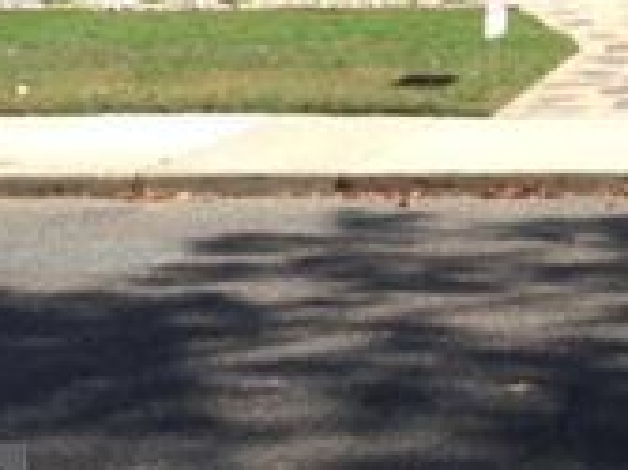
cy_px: -186
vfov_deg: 14.2
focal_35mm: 99
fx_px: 1795
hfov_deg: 18.8
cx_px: 737
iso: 50
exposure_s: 1/1153
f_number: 2.4
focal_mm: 4.12
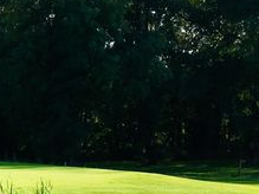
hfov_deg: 17.1
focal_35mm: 106
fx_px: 793
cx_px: -104
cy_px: 75
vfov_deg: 13.9
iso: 25
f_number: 2.2
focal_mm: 4.15
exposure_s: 1/1148
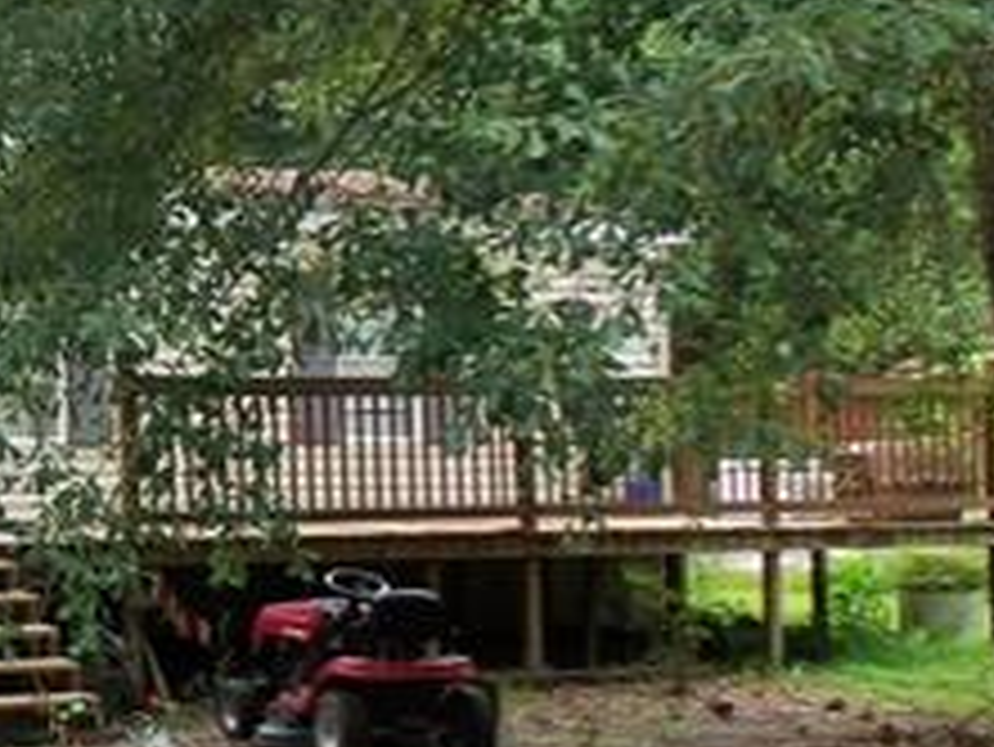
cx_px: -418
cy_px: 374
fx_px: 2413
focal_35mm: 84
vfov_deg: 17.6
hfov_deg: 20.5
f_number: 3.4
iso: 80
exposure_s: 1/50
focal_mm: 5.2
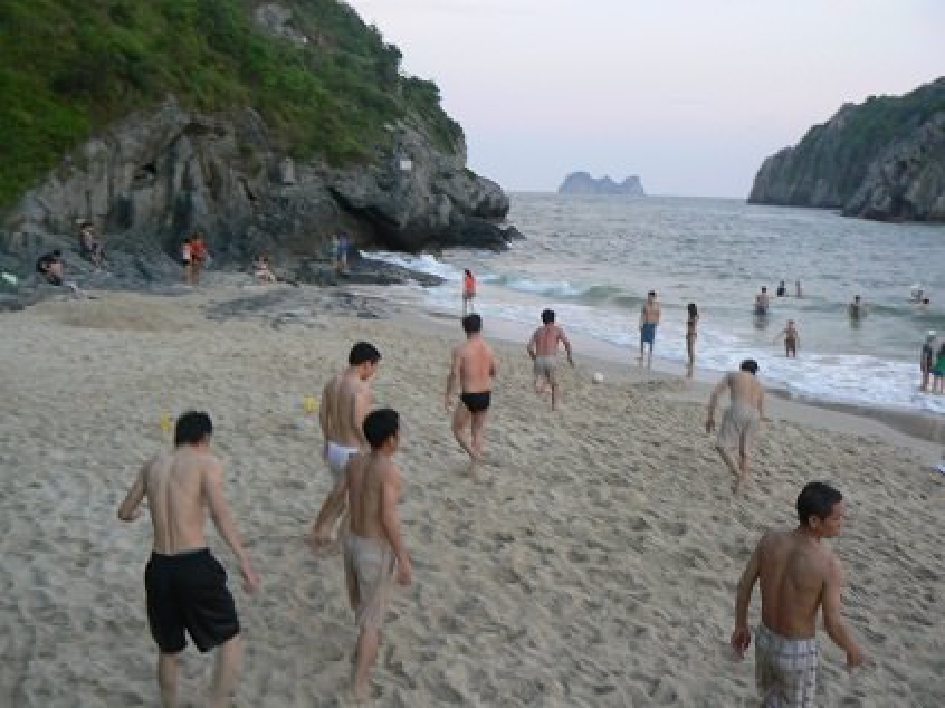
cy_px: 354
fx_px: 983
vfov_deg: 39.6
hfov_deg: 51.4
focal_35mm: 36
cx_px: 472
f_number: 2.8
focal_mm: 6
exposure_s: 1/30
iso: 200
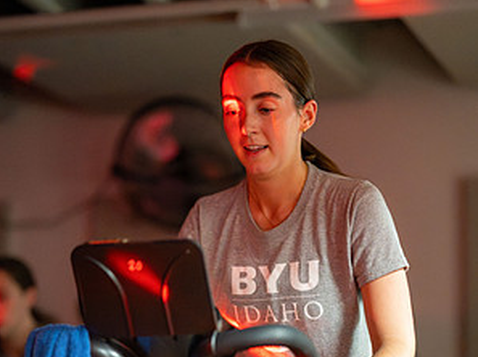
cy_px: 323
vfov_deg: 11.8
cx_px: 240
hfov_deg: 15.9
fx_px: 1710
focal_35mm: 124
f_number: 1.8
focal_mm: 85
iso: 8000
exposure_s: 1/250
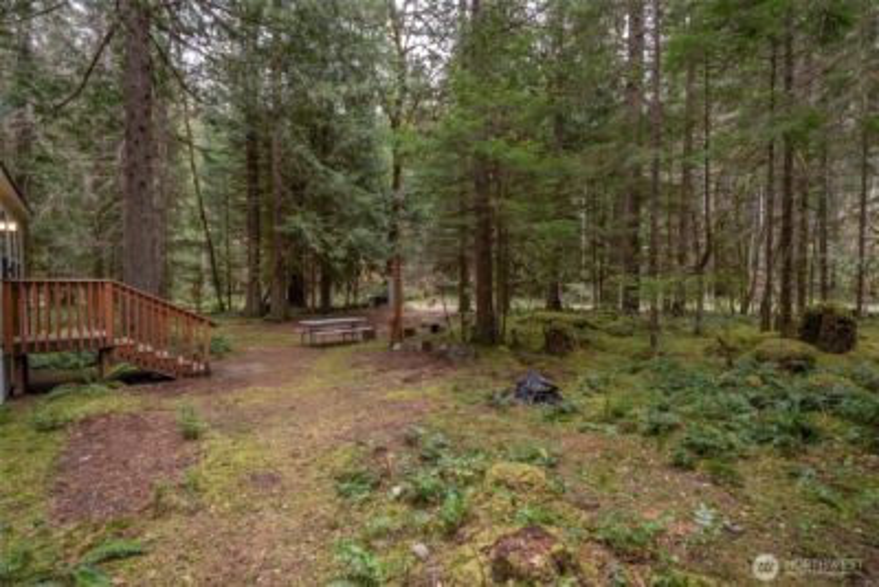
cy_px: 294
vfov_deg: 73.8
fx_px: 391
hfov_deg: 96.7
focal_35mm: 16
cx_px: 440
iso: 200
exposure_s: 1/30
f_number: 7.1
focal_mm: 16
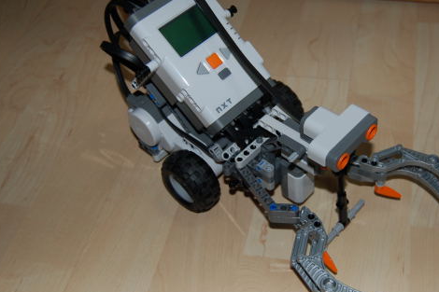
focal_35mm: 49
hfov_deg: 40.1
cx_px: 270
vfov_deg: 27.5
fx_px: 597
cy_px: 124
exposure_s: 1/60
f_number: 4
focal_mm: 24
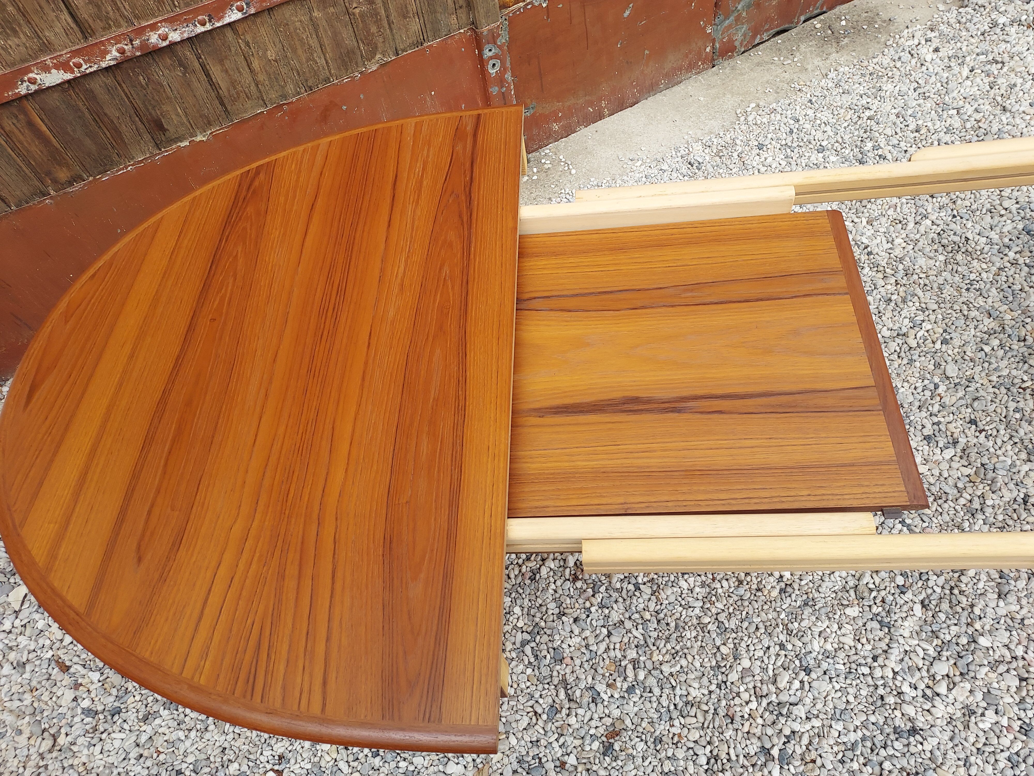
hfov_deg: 71.6
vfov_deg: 56.8
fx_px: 717
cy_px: 388
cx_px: 517
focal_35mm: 24
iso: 40
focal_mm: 4.6
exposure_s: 1/421
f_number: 1.8
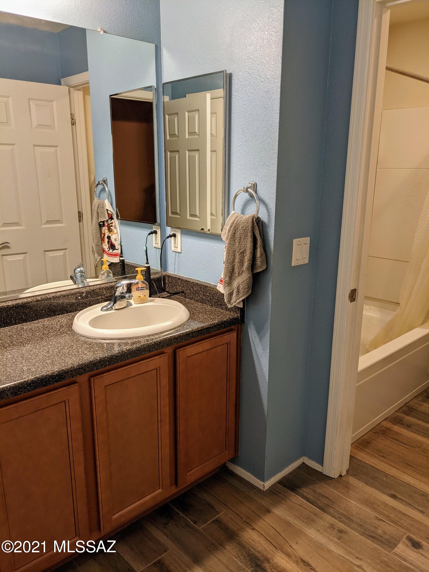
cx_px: 214
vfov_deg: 65.3
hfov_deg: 51.4
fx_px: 446
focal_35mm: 27
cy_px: 286
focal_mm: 4.38
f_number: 1.73
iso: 48
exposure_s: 1/30
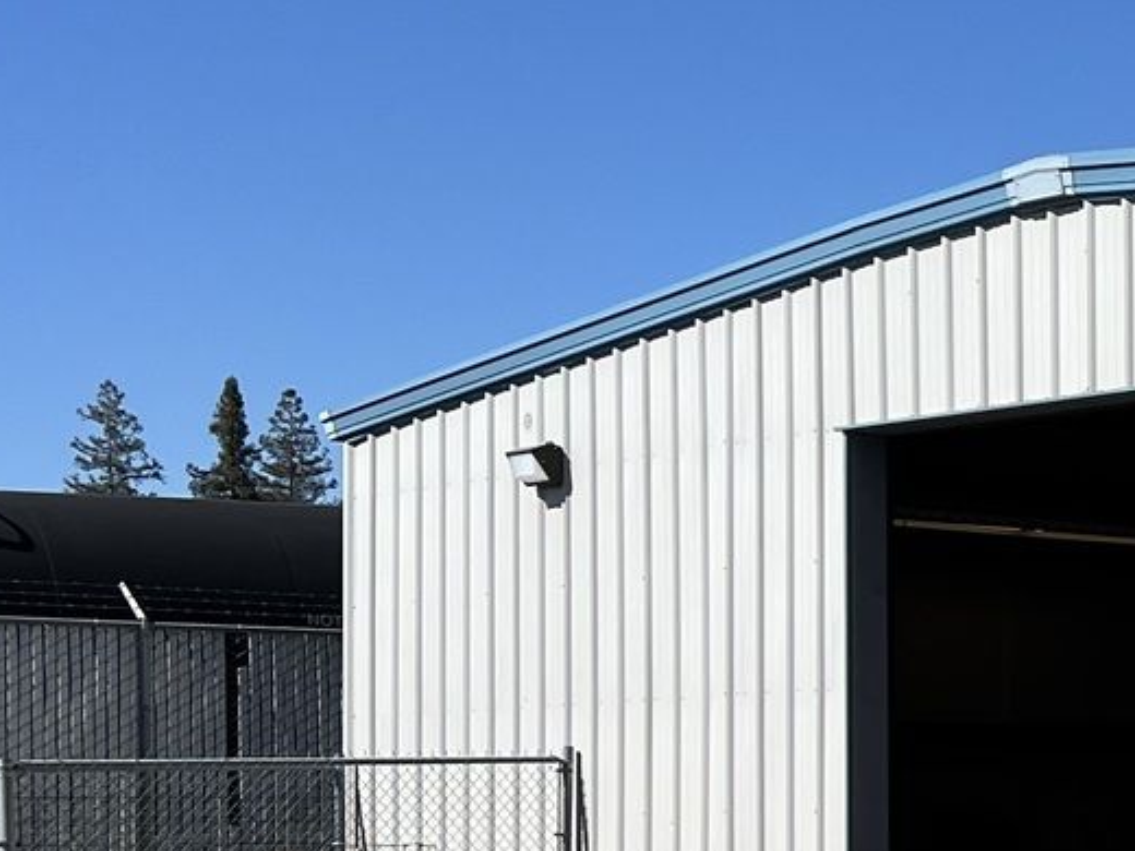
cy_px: 757
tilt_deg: +0.3
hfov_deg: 16.4
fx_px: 3279
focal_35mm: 100
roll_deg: +0.5
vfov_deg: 14.6
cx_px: 2050
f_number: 1.5
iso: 50
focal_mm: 5.7
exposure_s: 1/5882
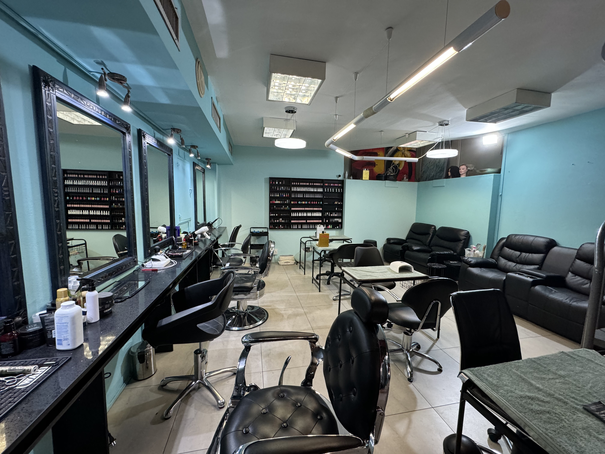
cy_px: 227
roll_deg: +0.0
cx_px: 302
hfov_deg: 102.1
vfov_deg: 85.7
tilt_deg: -7.4
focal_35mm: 14
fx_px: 245
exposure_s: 1/100
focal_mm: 2.22
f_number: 2.2
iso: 320
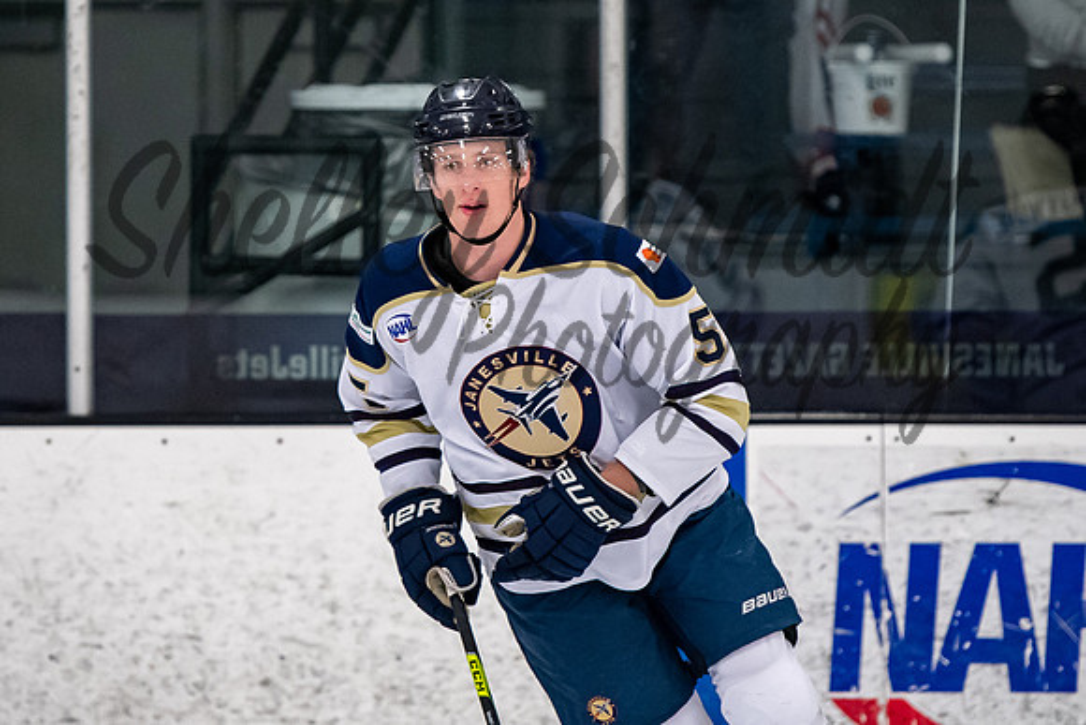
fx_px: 12180
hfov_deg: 5.1
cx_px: 455
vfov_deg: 3.4
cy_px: 234
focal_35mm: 404
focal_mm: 180
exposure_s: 1/800
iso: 2500
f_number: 3.2
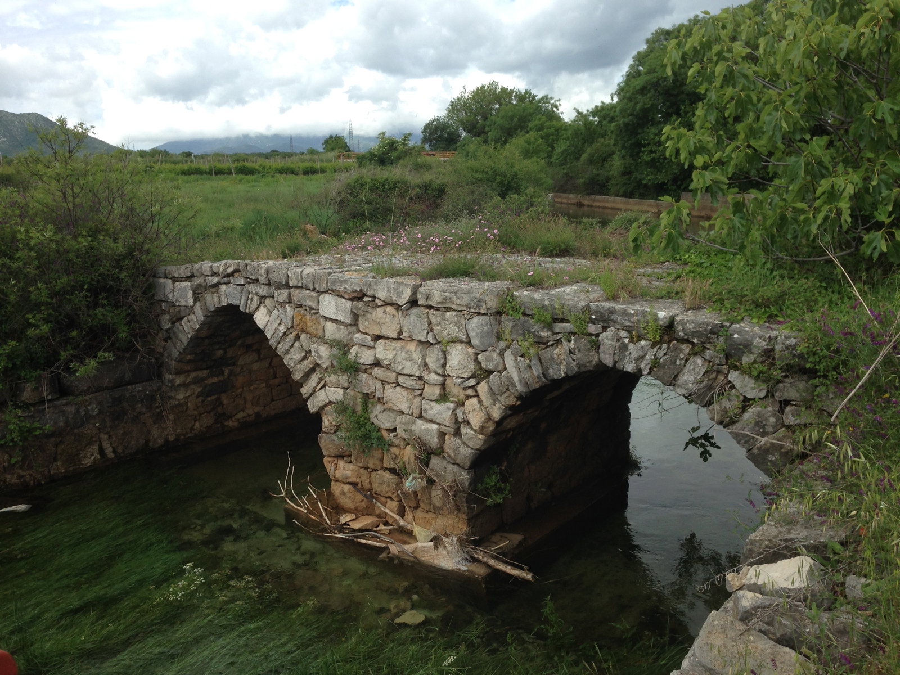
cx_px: 450
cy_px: 338
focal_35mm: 33
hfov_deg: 55.4
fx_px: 858
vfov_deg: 42.9
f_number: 2.4
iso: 50
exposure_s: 1/1130
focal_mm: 4.12
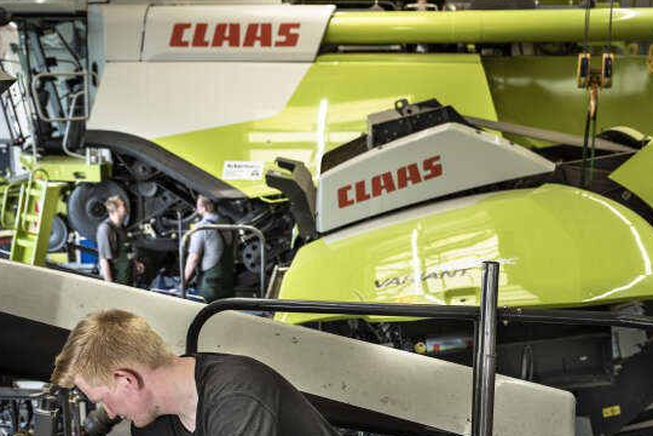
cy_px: 354
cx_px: 256
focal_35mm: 59
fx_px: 1070
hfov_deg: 33.8
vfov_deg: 22.7
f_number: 3.5
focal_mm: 36
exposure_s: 1/160
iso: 250
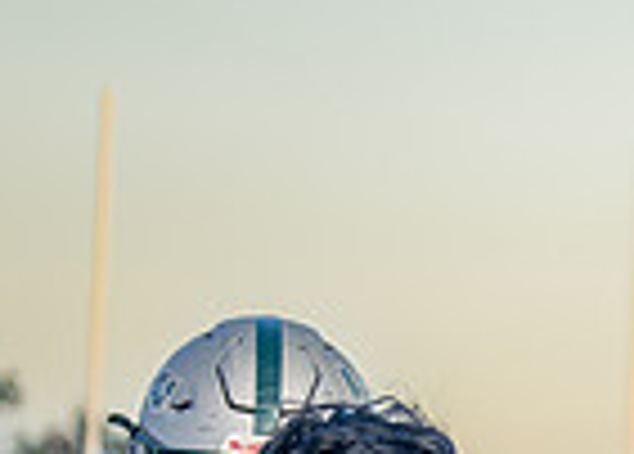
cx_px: 1399
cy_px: 624
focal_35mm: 316
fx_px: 5695
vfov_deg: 4.5
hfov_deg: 6.2
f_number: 2.8
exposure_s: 1/1250
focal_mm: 70
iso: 320
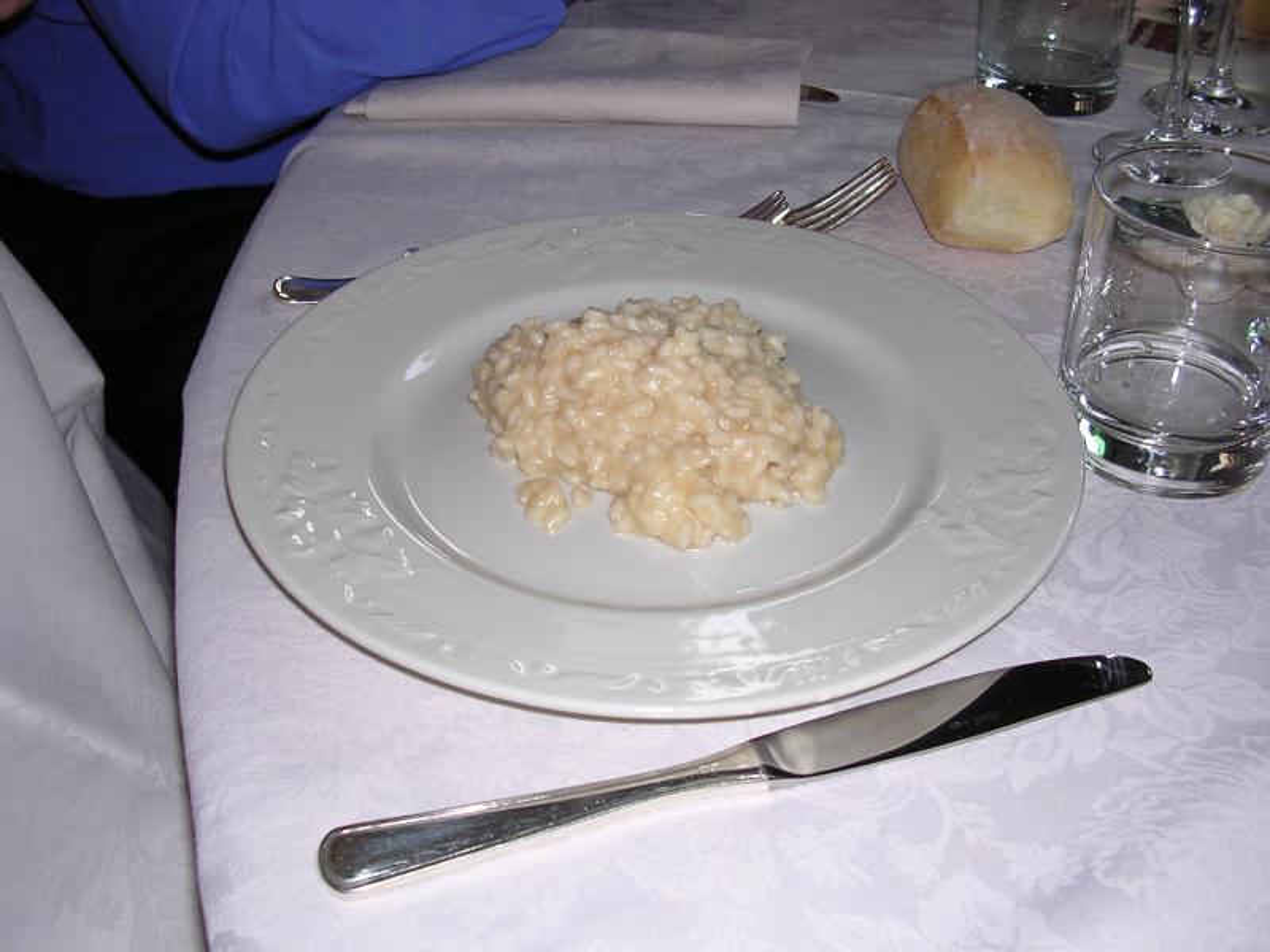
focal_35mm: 38
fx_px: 1394
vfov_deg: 37.7
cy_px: 476
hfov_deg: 49.0
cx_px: 635
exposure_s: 1/60.1
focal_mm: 5.8
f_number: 2.8
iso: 100
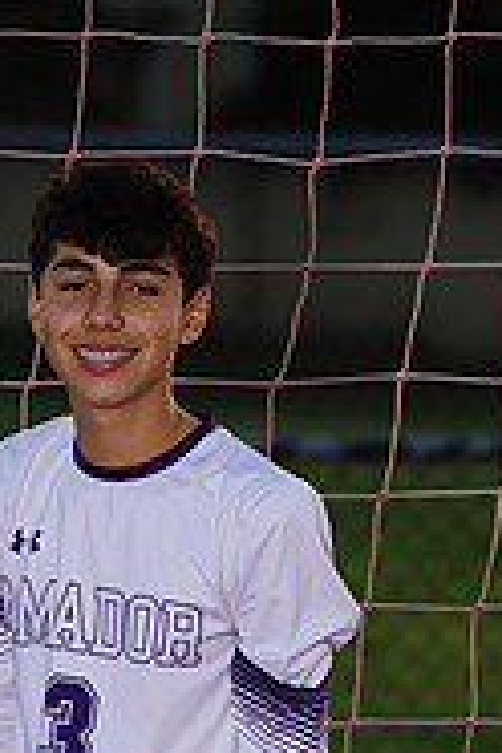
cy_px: 1142
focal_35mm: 705
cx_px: 168
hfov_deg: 2.0
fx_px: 14745
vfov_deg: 2.9
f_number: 5.6
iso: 200
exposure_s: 1/250
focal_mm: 226
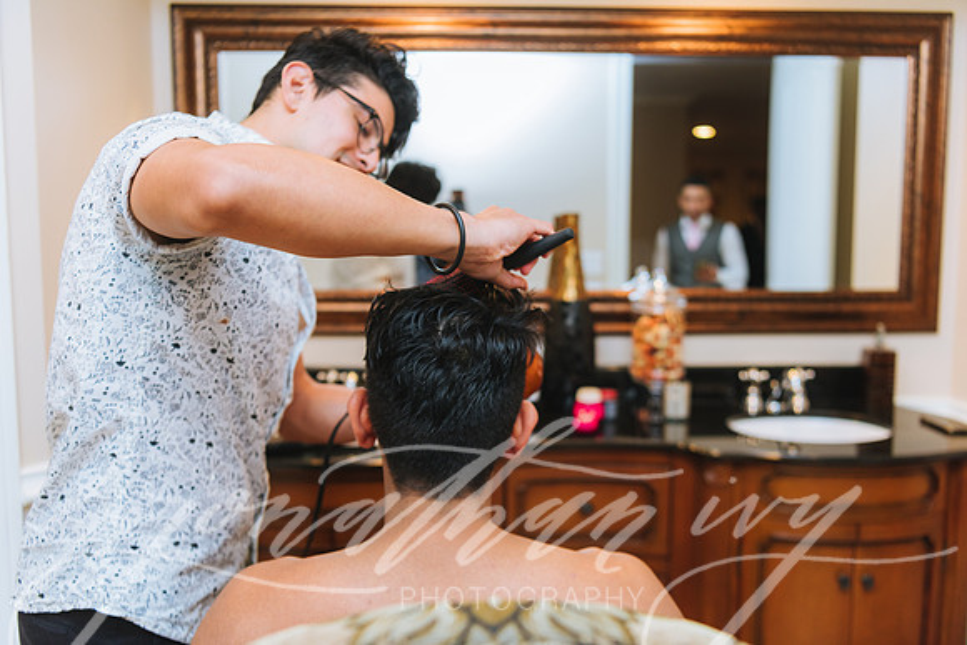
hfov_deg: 55.8
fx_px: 913
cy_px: 322
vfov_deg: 38.9
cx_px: 484
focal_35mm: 34
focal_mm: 34
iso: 640
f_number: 2.8
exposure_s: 1/160
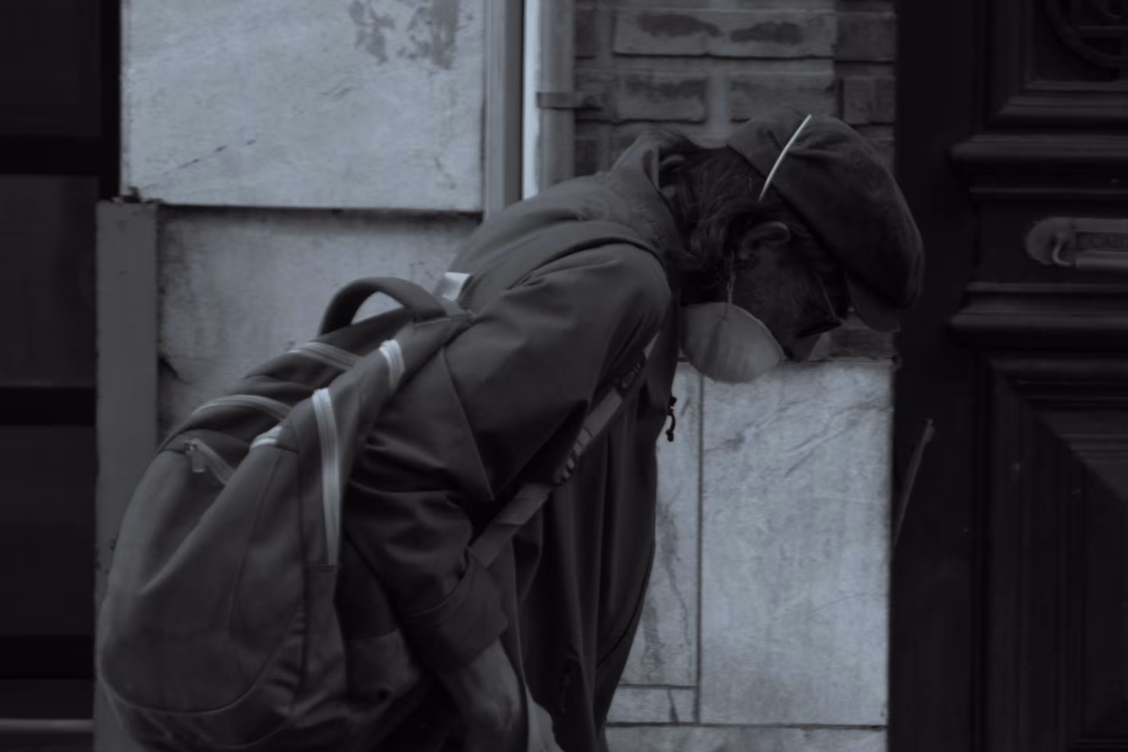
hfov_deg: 8.4
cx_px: 816
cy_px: 551
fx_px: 7645
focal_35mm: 244
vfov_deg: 5.6
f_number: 6.3
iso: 800
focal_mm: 100
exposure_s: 1/250
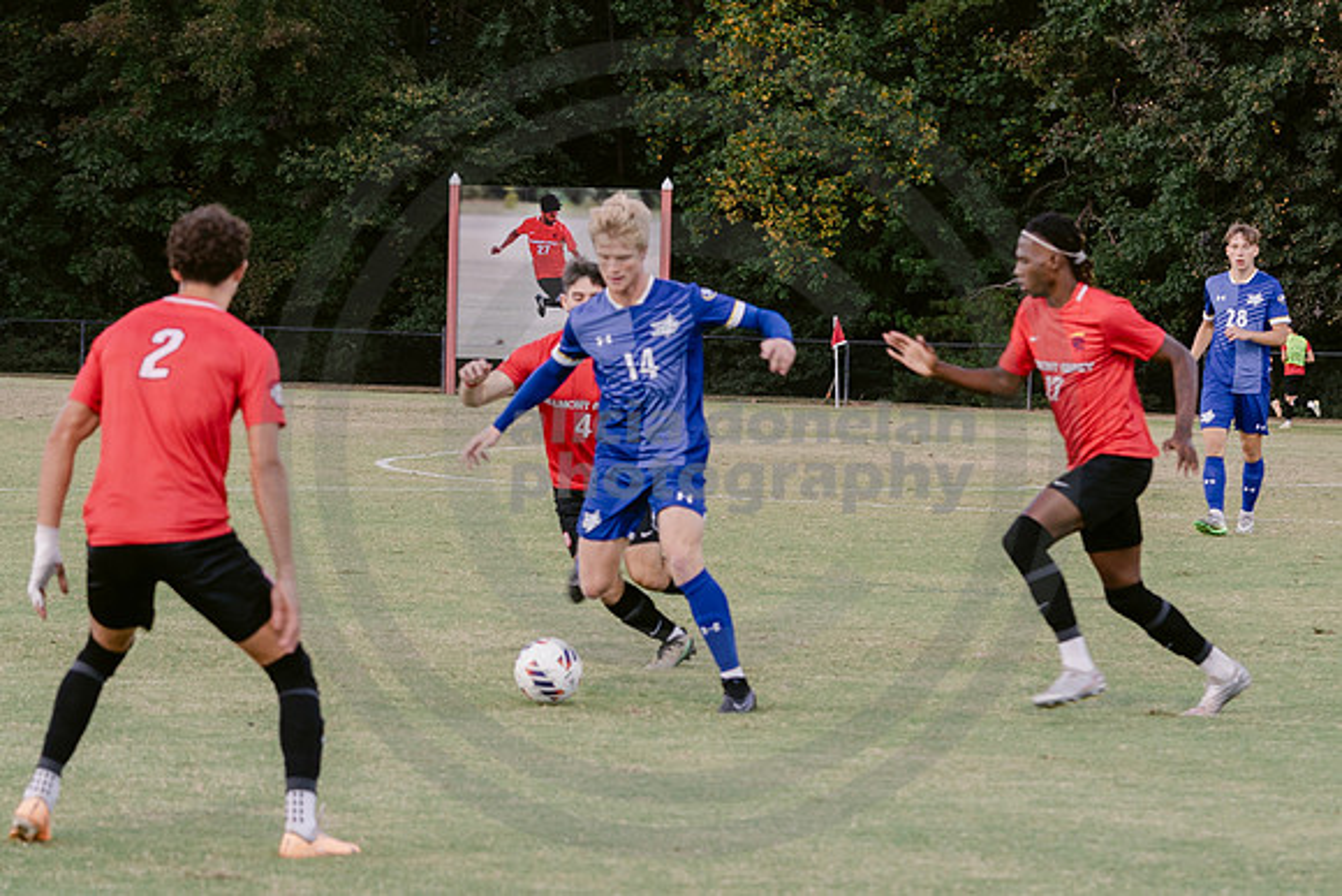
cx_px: 691
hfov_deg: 11.7
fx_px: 6541
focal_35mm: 175
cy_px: 505
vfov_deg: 7.8
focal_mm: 90
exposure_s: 1/250
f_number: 4.5
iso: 640
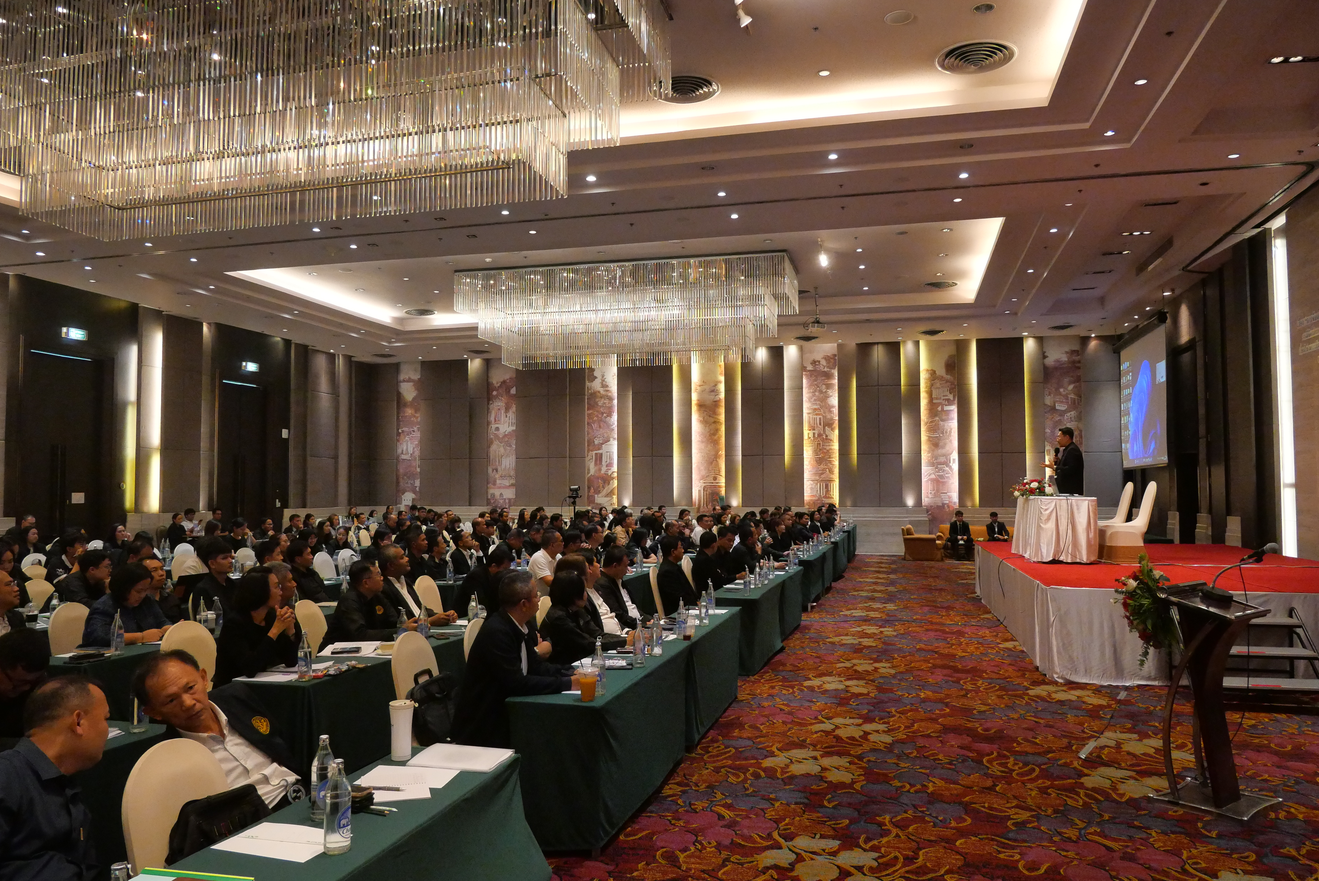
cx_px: 660
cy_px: 440
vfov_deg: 53.2
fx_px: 880
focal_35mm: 24
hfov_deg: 73.7
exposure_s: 1/200
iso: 3200
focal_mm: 12
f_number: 4.5
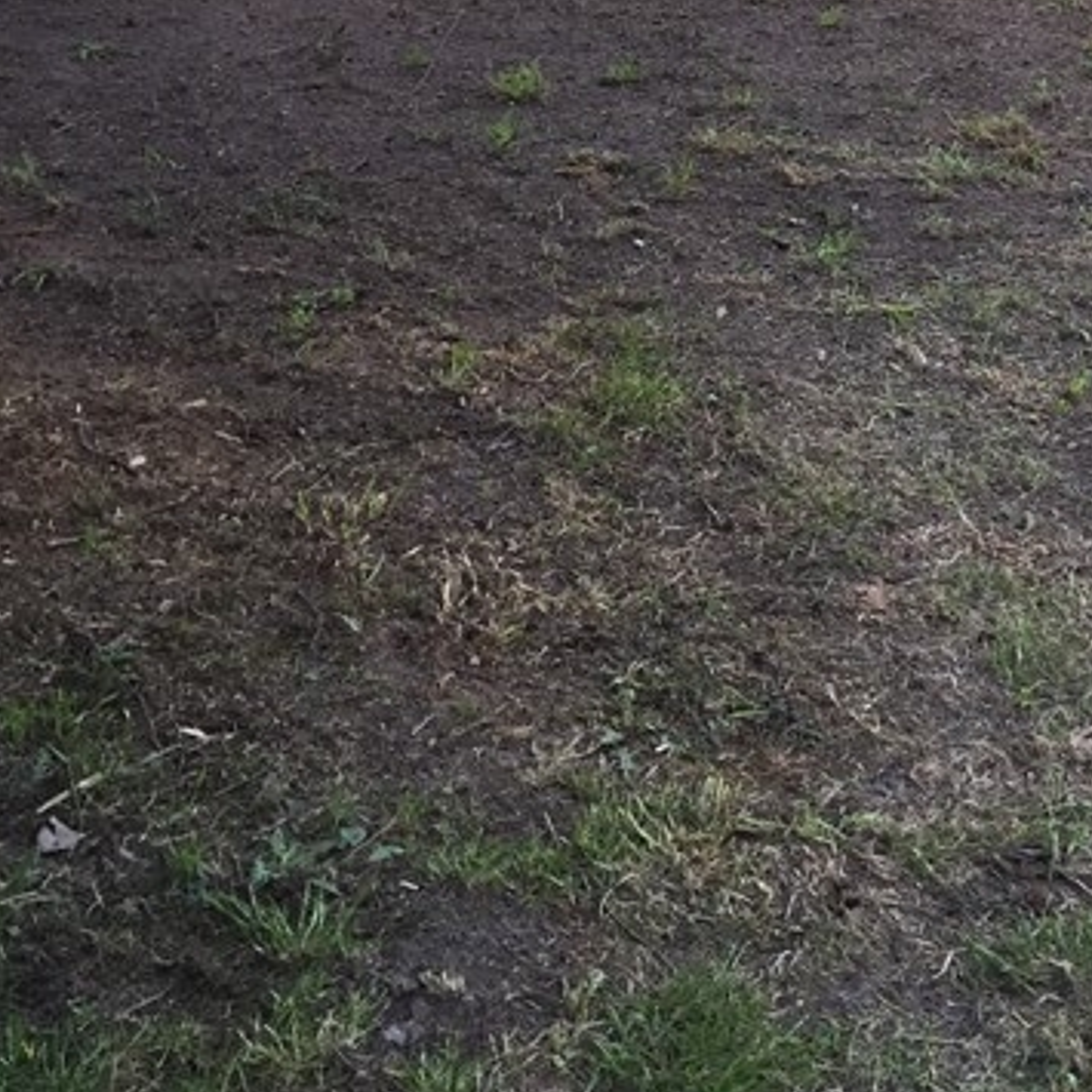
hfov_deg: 22.8
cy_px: -169
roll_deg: +0.3
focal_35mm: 74
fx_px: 2641
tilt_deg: -13.5
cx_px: 981
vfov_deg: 21.9
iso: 32
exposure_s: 1/40
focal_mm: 4.15
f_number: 2.2
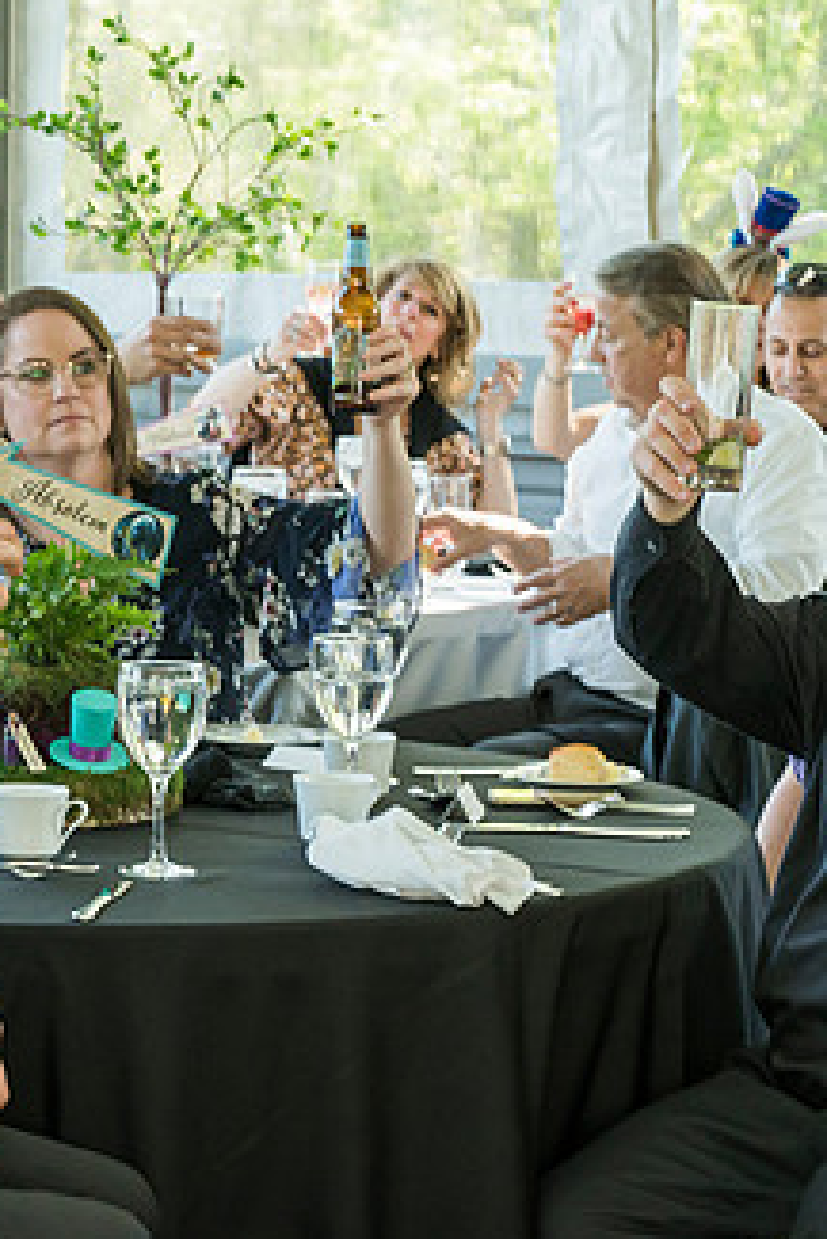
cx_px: 103
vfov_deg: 16.4
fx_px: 4302
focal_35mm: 125
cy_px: 658
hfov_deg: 10.9
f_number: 9
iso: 1600
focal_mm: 70
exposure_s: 1/125
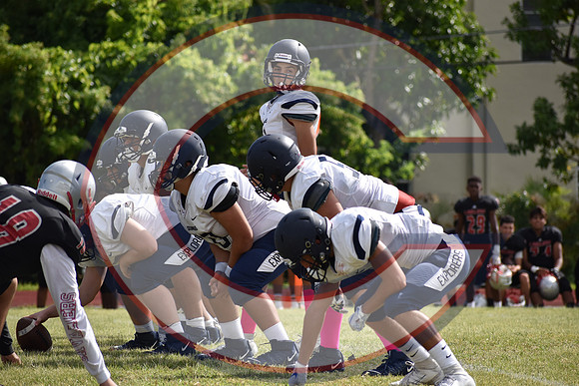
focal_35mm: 315
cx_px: 290
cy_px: 193
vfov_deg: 4.4
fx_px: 5067
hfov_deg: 6.5
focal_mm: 210
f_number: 5.6
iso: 360
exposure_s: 1/2000
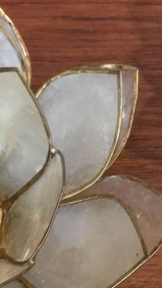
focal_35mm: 120
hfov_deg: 10.0
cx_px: 162
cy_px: 141
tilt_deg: -70.6
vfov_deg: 17.9
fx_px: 916
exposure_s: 1/33
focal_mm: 3.3
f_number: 2.4
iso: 125
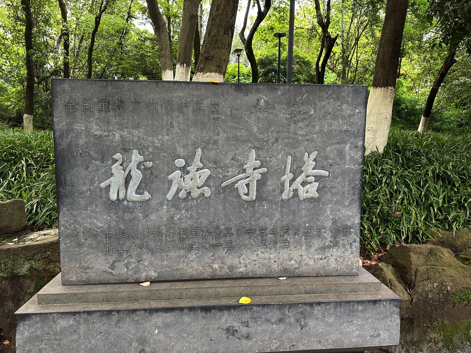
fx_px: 327
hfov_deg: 71.6
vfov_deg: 56.8
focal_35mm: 24
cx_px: 236
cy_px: 176
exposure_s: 1/101
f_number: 1.78
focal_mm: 6.86
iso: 250
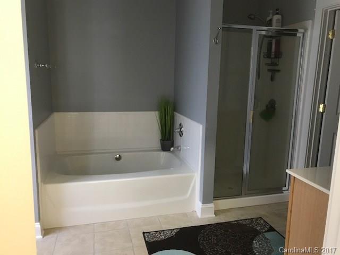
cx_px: 170
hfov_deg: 63.4
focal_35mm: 28
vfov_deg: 49.7
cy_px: 128
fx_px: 275
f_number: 1.8
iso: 80
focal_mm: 3.99
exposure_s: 1/15
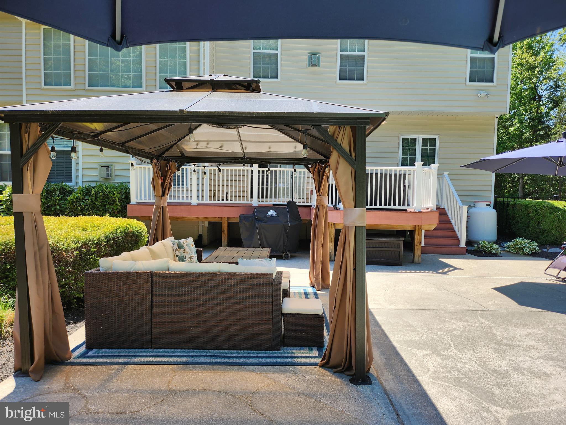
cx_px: 283
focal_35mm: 24
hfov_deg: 71.6
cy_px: 212
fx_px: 392
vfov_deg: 56.8
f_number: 1.8
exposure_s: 1/1588
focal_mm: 5
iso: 50
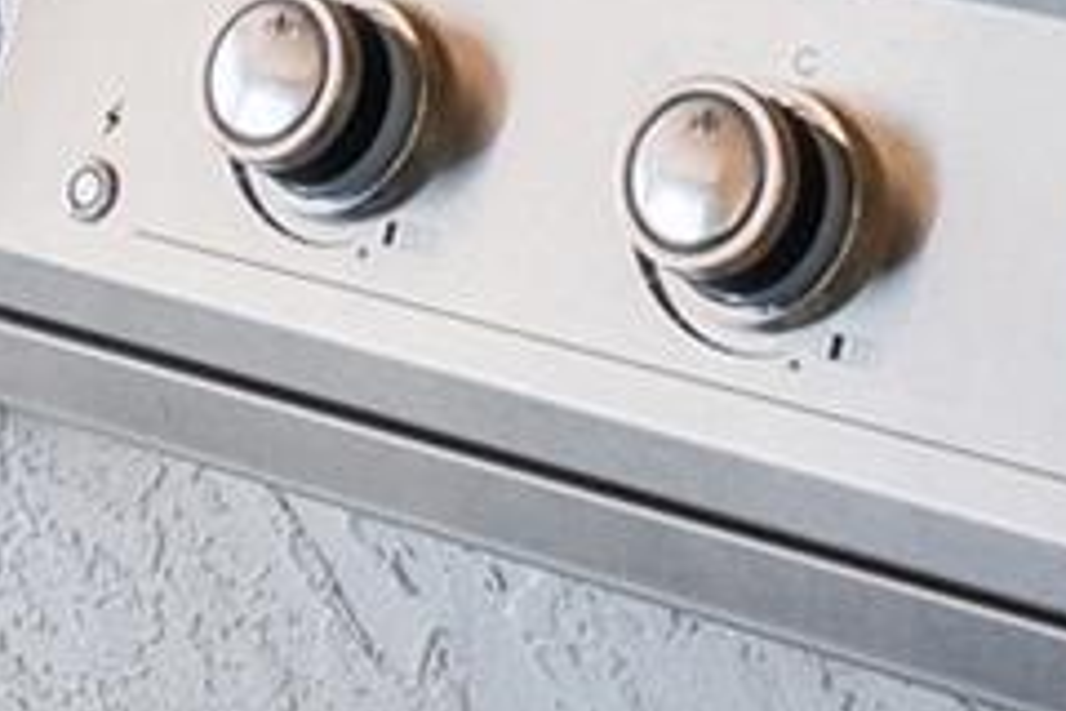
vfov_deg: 7.9
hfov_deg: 12.8
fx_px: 4737
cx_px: 271
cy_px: -1069
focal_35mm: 160
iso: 640
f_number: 4
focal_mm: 24
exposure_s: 1/1250
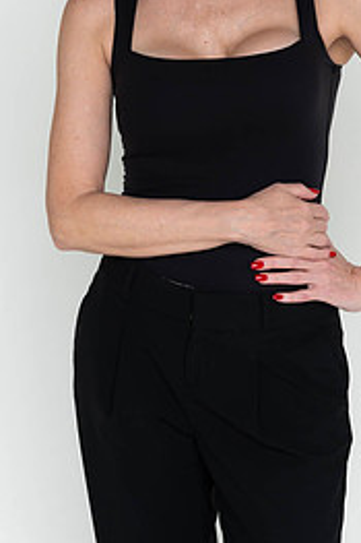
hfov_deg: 12.9
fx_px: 1596
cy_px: 99
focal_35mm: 106
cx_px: 260
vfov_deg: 19.1
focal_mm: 62
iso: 640
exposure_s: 1/125
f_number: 6.3
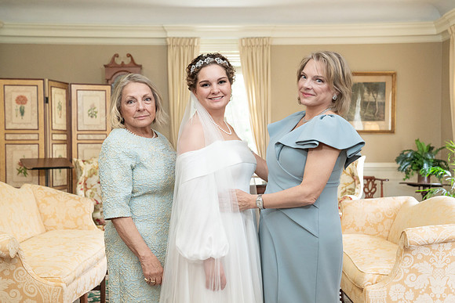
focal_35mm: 48
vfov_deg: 28.1
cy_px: 152
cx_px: 228
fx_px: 607
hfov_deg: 41.1
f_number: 4
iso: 1600
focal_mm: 48
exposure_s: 1/250
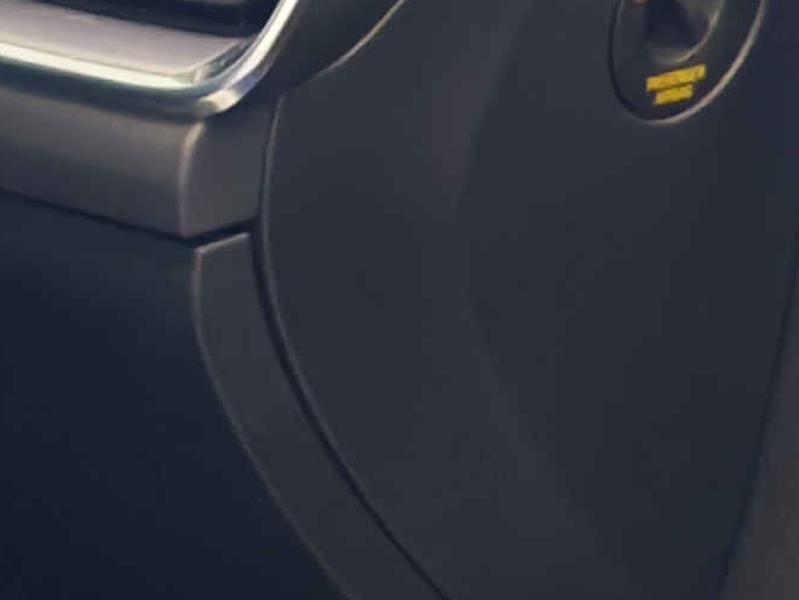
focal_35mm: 183
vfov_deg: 8.1
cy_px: 632
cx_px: -616
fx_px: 4226
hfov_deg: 10.2
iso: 678
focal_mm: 6.12
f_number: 1.9
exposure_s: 1/100
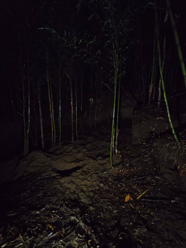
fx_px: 115
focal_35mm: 16
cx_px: 93
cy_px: 124
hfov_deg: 78.2
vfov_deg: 94.5
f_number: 2.2
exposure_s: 1/7.14
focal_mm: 1.65
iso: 4800
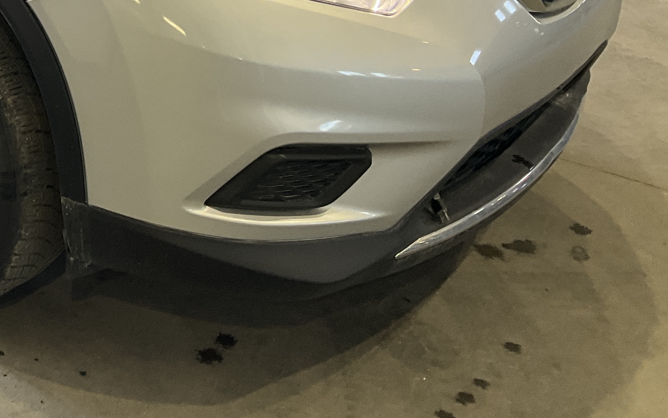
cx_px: -78
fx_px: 1274
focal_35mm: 70
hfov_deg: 26.8
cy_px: -66
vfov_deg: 17.8
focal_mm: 3
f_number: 1.8
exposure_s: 1/120
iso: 50
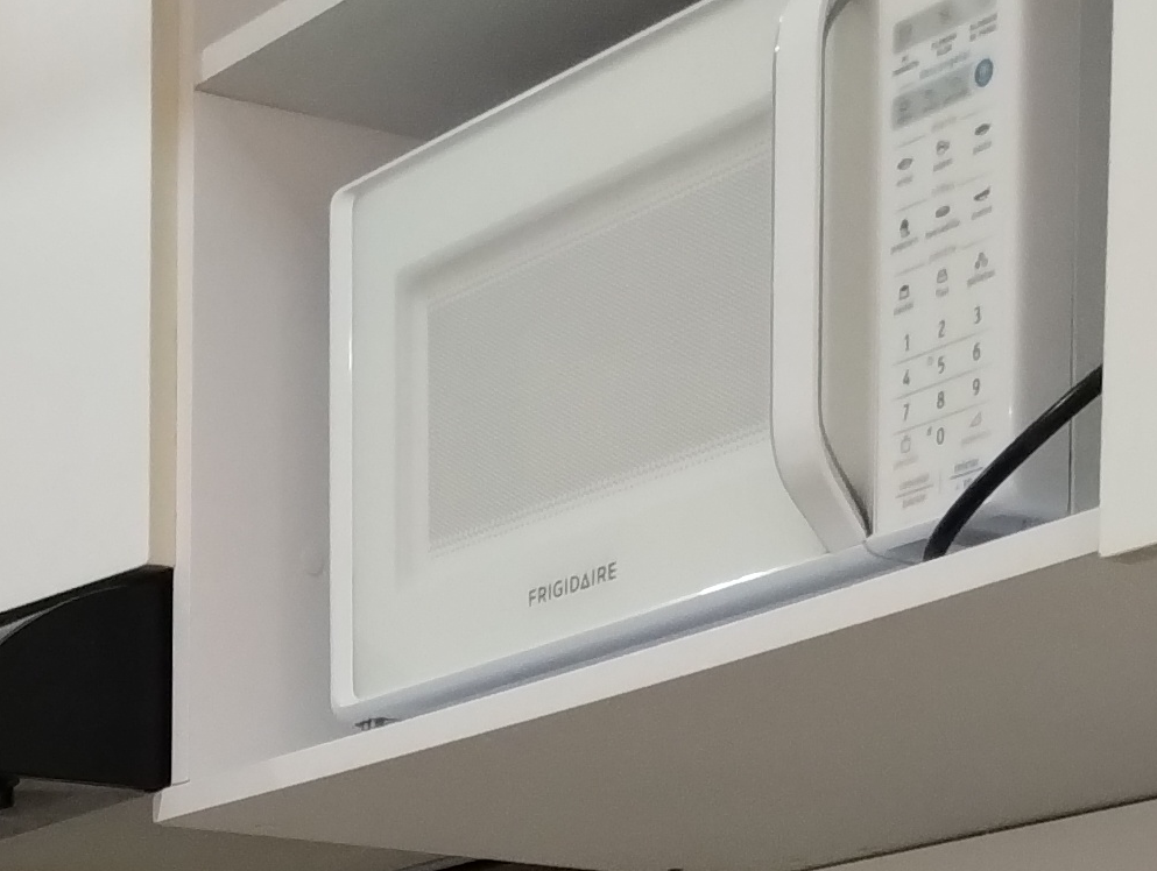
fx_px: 3850
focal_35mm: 115
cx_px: 80
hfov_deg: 16.8
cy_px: 1691
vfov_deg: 11.7
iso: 1466
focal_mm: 4.27
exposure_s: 1/24
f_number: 1.8
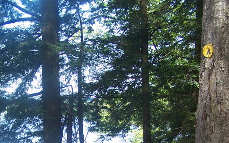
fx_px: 493
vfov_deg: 16.1
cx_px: 65
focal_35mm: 79
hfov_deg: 25.9
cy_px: 152
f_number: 2.8
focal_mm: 6.3
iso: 80
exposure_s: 1/160
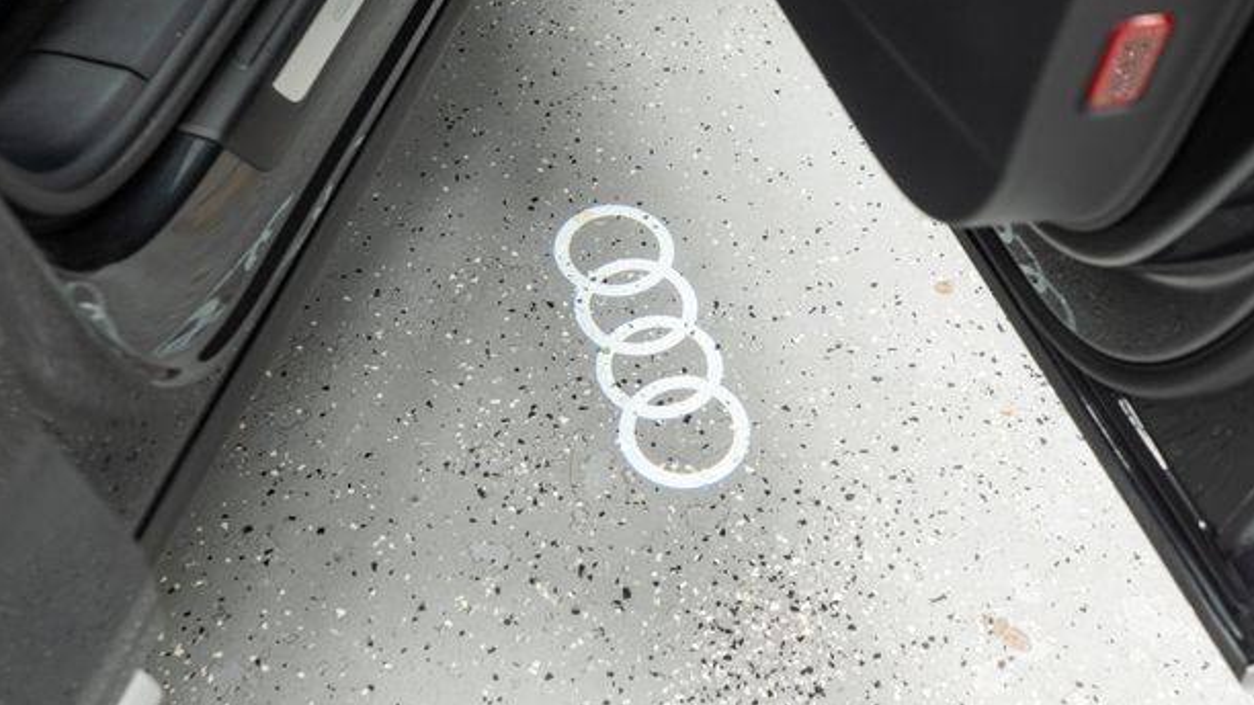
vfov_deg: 25.9
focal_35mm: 46
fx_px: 1529
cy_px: 296
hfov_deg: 44.6
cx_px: 633
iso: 640
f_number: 3.2
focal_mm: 28
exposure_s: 1/40
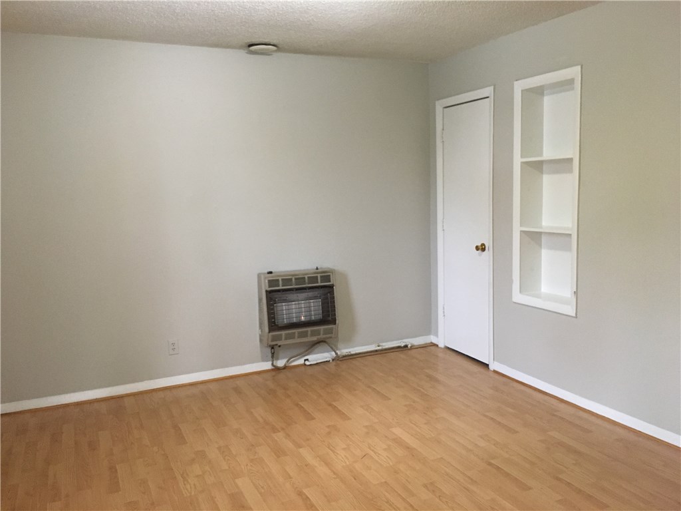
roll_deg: +1.5
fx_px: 571
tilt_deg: -6.5
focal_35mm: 29
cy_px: 256
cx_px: 340
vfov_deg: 48.2
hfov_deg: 61.7
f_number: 2.2
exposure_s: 1/30
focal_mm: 4.15
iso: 160
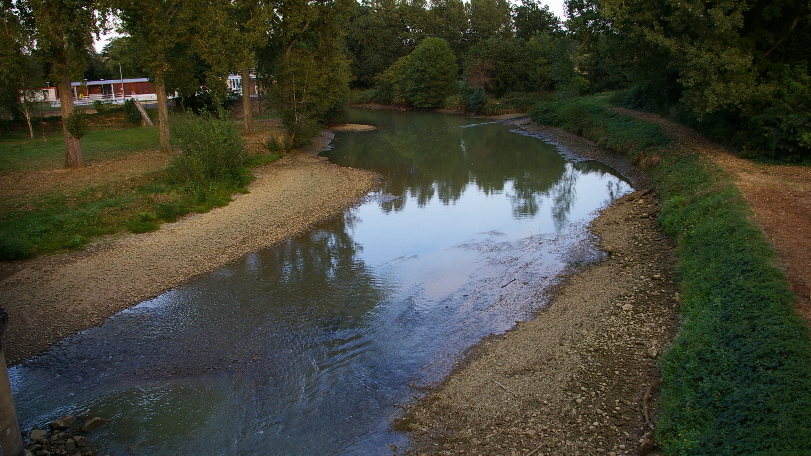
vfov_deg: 36.7
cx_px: 410
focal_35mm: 32
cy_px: 230
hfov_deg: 61.0
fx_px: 688
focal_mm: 20
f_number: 5.6
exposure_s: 1/60
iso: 200
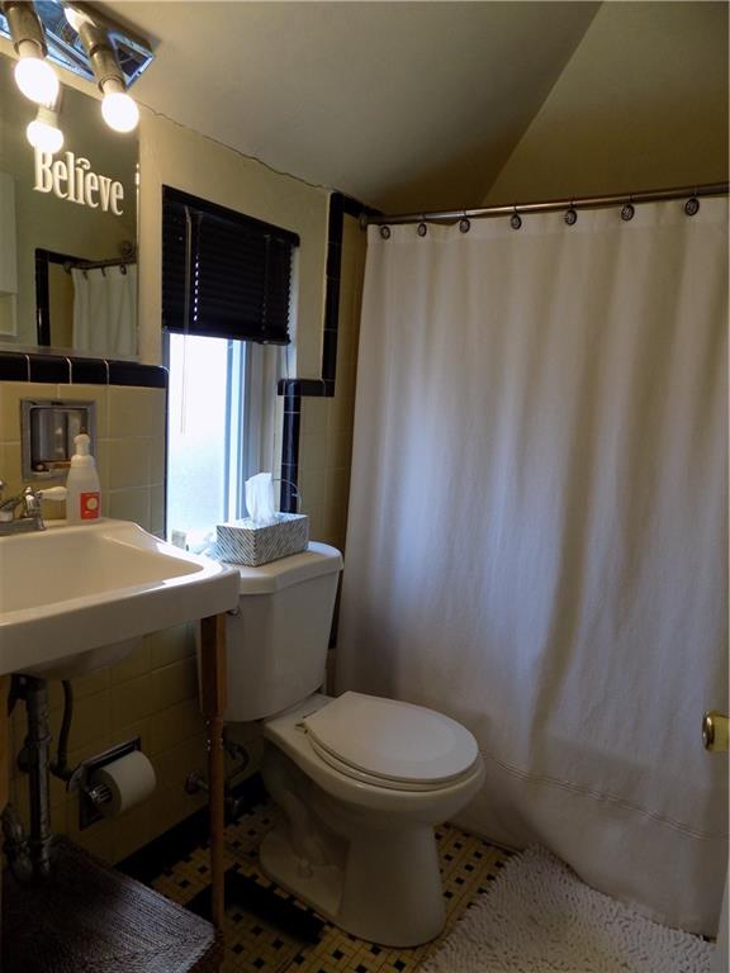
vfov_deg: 73.9
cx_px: 365
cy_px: 486
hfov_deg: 58.9
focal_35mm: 23
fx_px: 647
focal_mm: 4
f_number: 3.1
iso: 80
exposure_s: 1/60
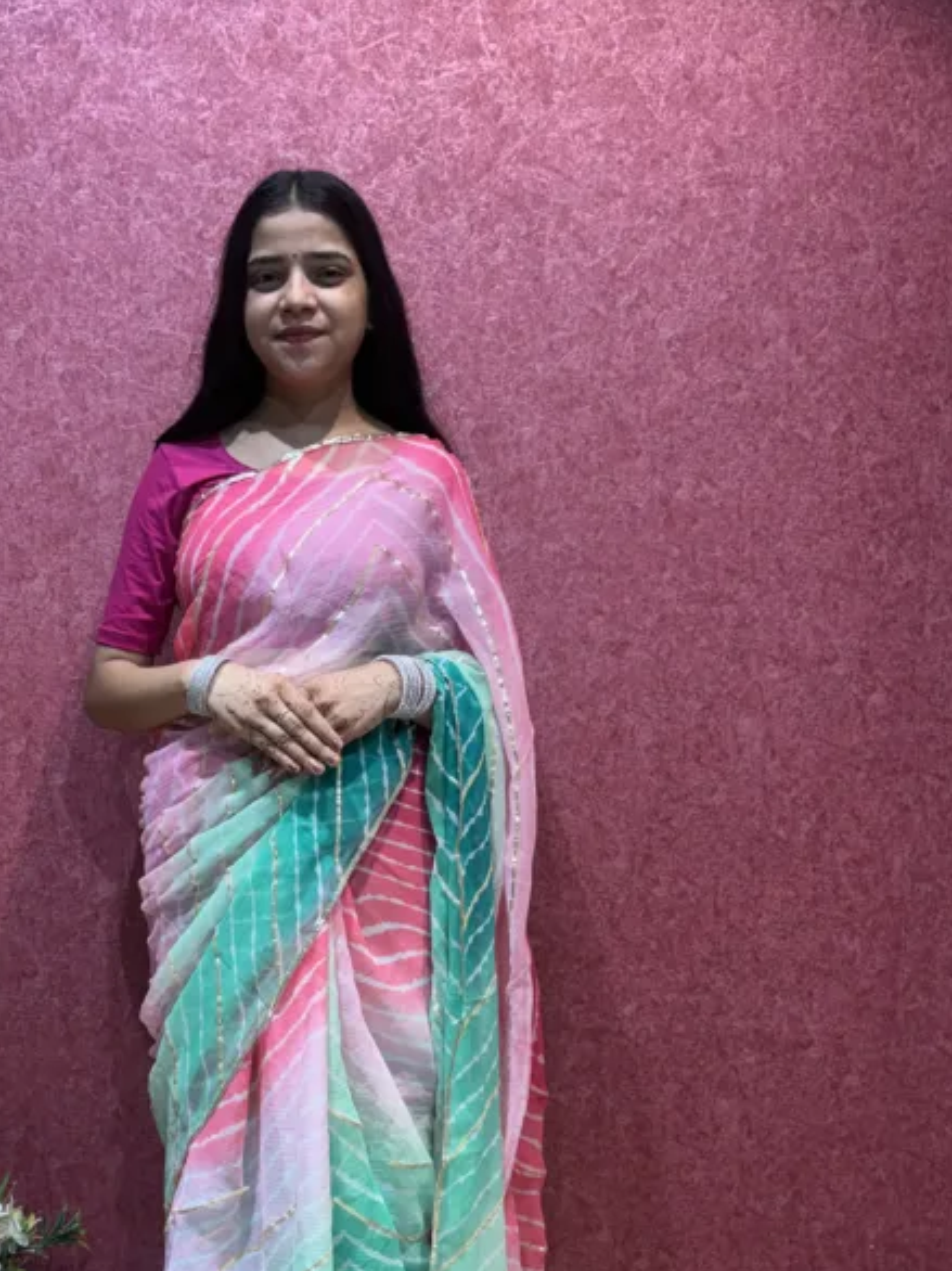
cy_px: 906
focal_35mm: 40
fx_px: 1468
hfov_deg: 35.7
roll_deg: -1.8
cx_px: 334
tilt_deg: -6.5
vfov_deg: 45.6
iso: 50
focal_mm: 5.96
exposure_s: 1/100
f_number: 1.6
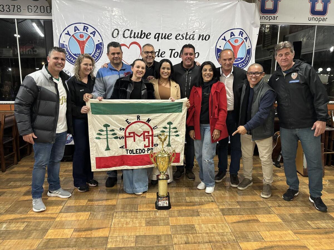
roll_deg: -0.1
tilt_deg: -8.8
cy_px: 125
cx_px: 167
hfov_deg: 67.3
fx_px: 251
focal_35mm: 26
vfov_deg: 53.1
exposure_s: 1/60
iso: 500
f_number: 1.6
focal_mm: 5.96
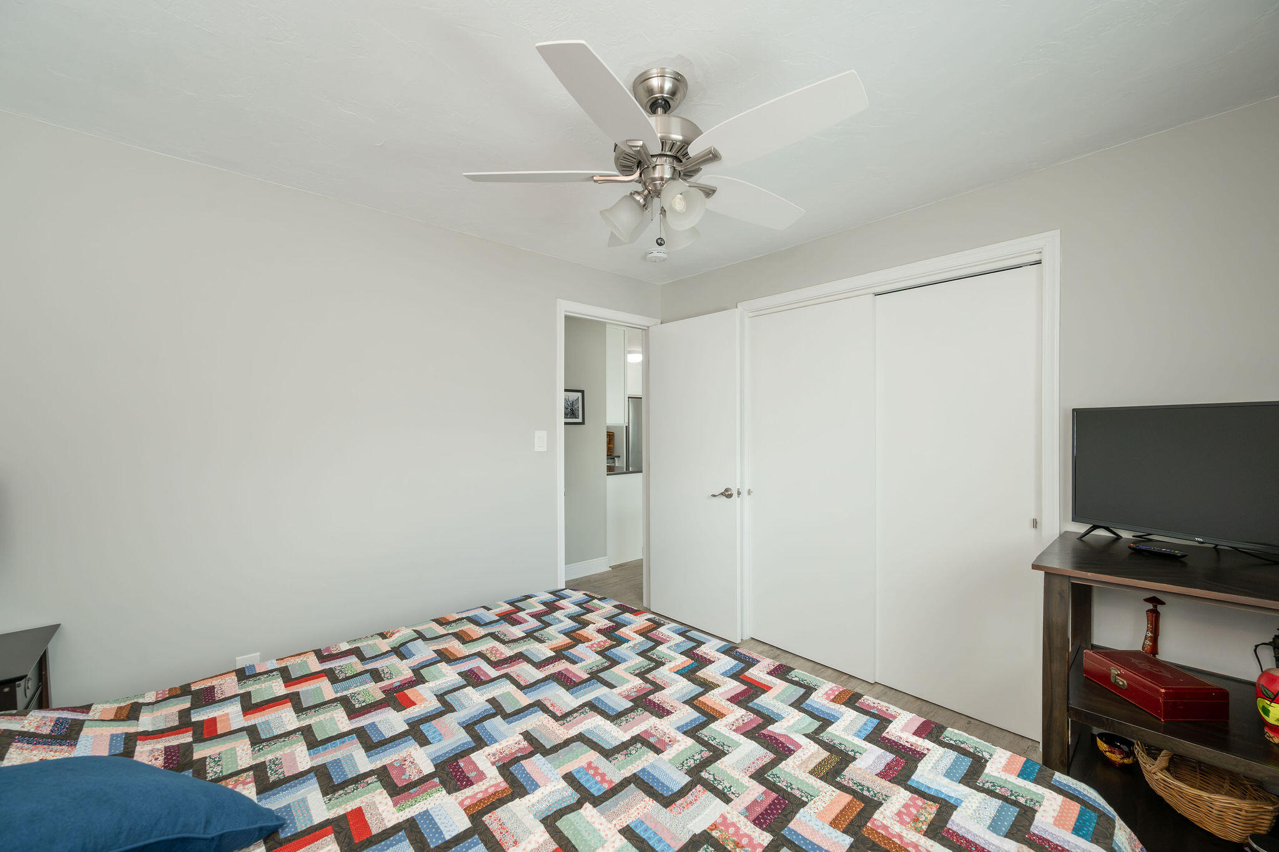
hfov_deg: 104.1
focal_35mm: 14
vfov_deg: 81.1
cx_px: 640
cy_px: 426
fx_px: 498
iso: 1000
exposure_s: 1/60
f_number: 8
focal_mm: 14
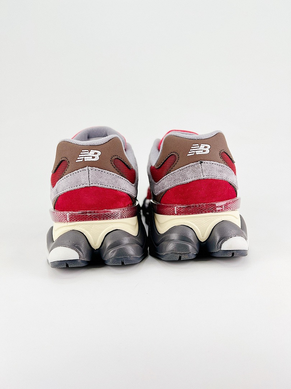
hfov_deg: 53.1
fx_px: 291
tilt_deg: -9.0
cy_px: 194
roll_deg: +2.0
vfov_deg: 67.3
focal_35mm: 26
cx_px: 146
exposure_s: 1/797
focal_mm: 5.7
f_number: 1.5
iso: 50
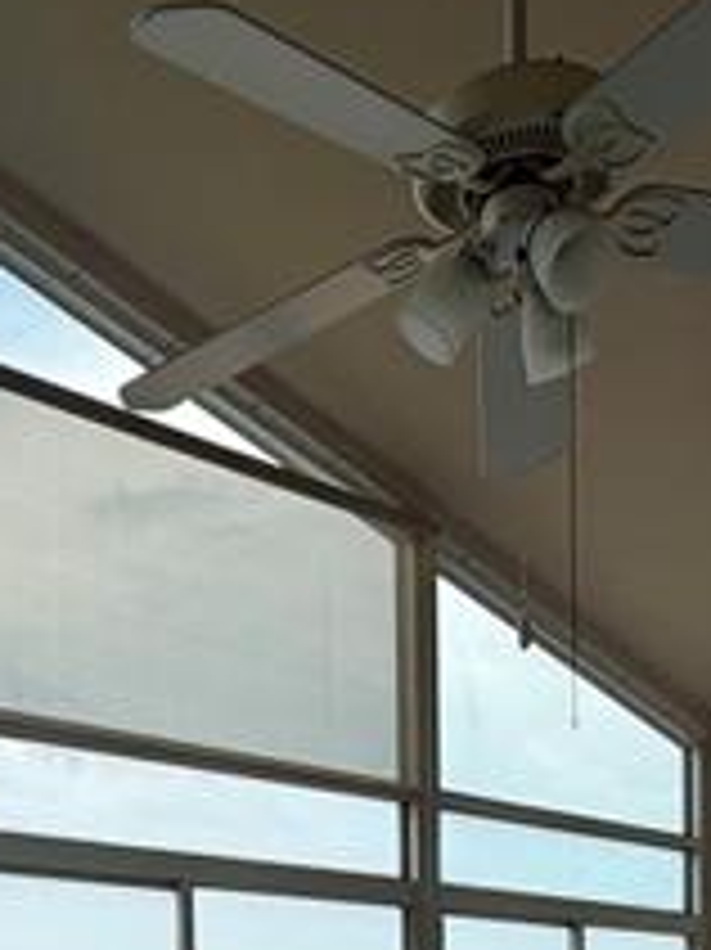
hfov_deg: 28.4
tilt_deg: -3.3
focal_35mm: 51
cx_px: 238
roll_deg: +1.2
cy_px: 1162
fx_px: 1398
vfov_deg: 31.1
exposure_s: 1/502
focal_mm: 2.22
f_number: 2.2
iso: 40
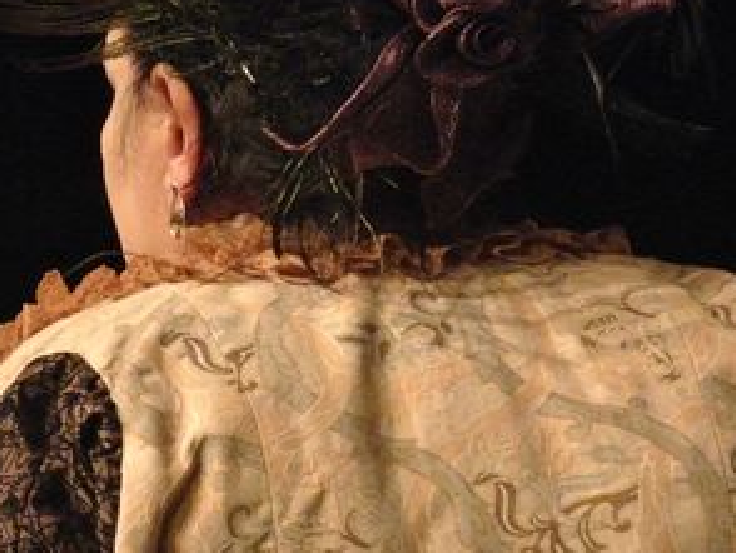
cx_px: 100
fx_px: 15151
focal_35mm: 712
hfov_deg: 2.8
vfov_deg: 2.1
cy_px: 261
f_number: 6.3
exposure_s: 1/100
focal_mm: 100.9
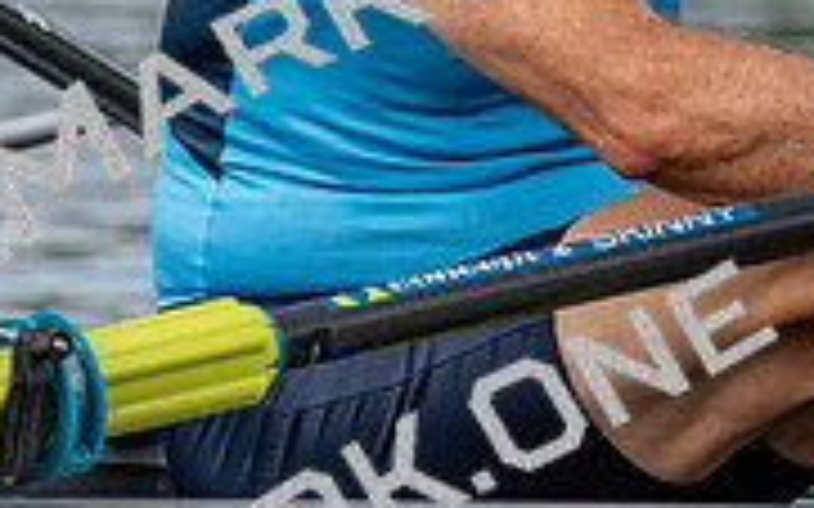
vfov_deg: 2.0
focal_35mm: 655
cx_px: 603
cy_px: -223
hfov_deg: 3.2
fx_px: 14526
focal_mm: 200
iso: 400
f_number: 5.6
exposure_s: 1/1600
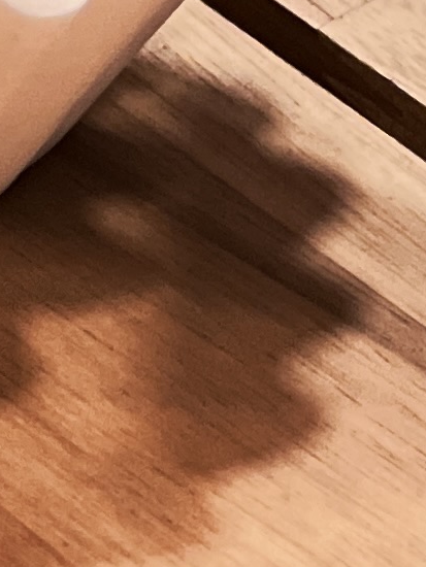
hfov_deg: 2.6
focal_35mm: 564
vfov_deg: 3.5
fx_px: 9247
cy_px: -775
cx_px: 557
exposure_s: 1/25
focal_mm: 9
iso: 320
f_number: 2.8
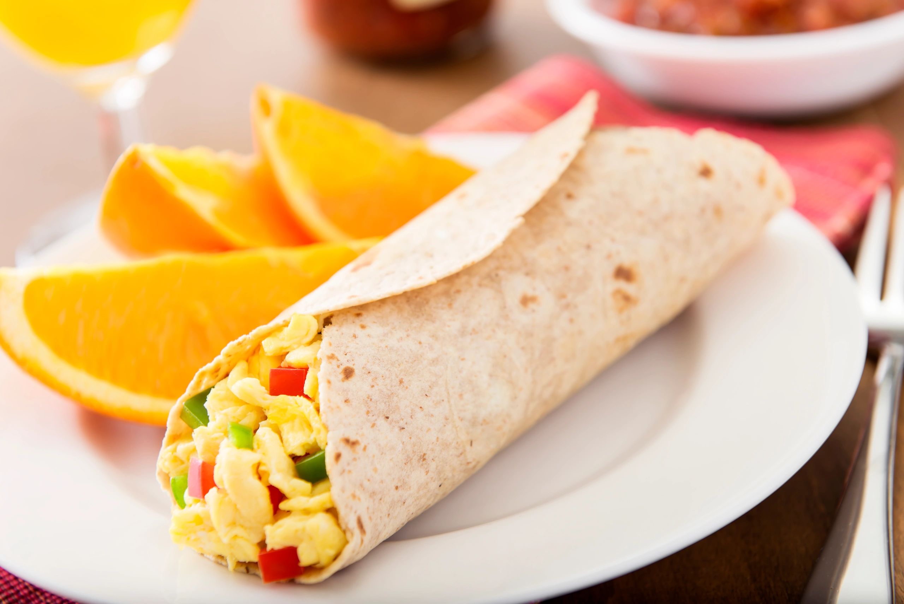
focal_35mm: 70
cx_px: 452
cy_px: 302
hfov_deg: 28.8
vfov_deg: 19.5
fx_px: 1758
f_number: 5.6
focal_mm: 70
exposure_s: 1/200
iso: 100
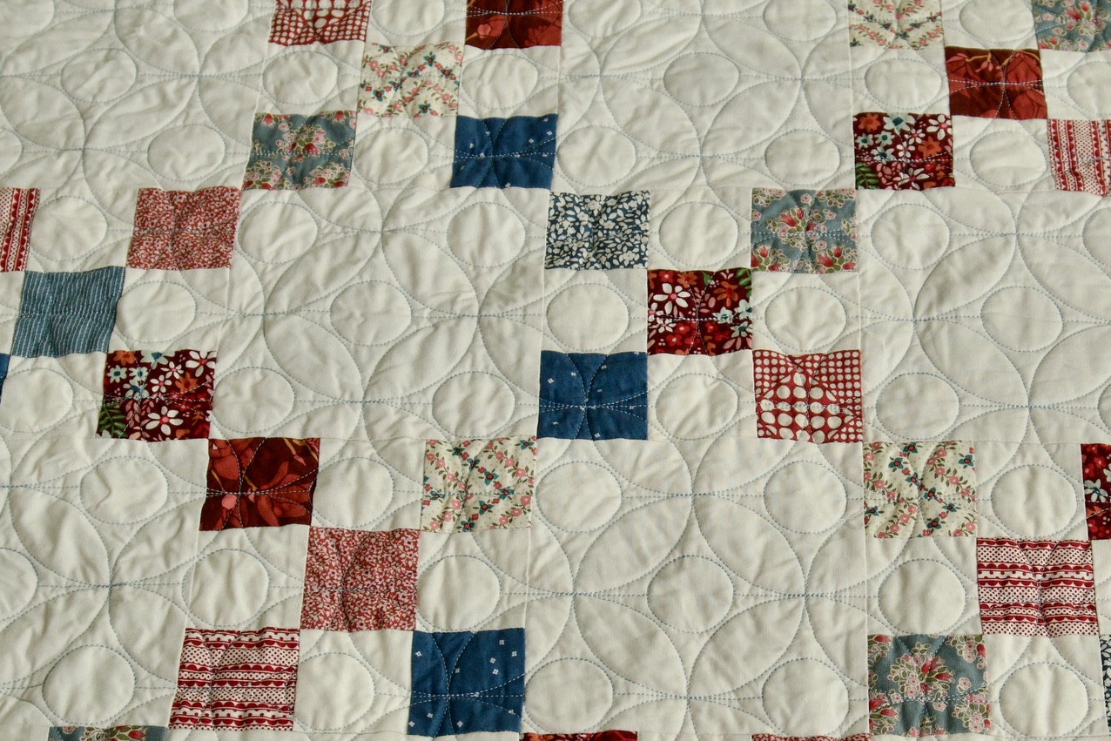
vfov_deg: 20.7
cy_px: 597
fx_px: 2006
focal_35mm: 65
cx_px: 671
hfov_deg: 30.9
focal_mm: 24
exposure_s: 1/80
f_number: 6.3
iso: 400
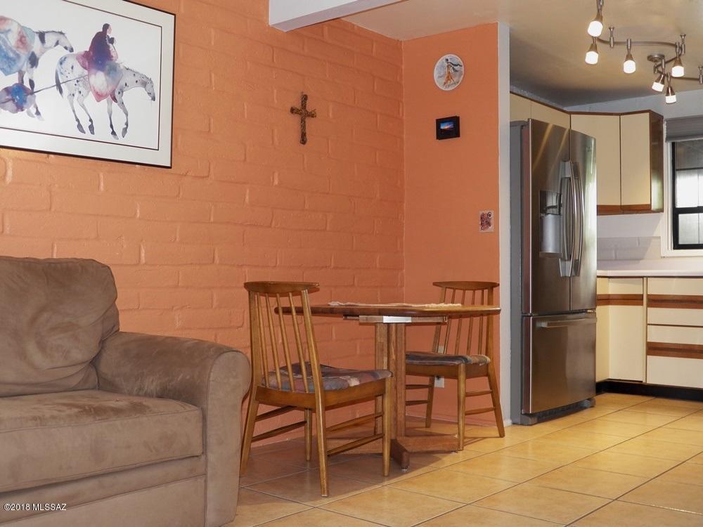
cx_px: 352
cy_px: 264
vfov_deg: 36.0
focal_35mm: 40
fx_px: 812
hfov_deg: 46.8
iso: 125
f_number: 3.6
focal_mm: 7.1
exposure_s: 1/30
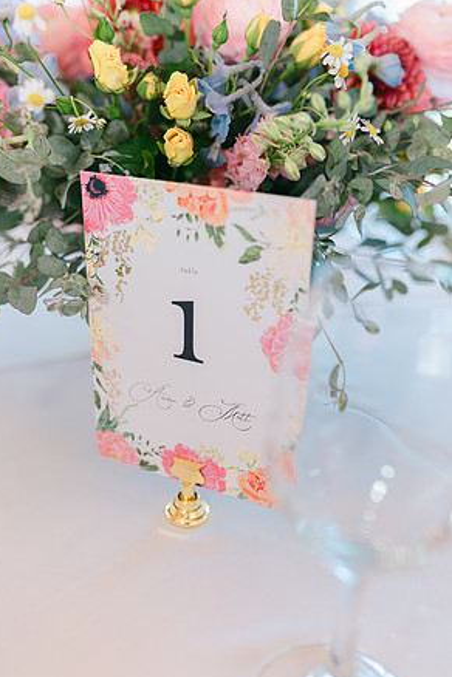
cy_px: 343
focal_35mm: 36
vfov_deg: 53.1
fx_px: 678
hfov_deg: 36.9
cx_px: 221
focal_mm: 35
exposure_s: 1/125
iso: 250
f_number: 2.5
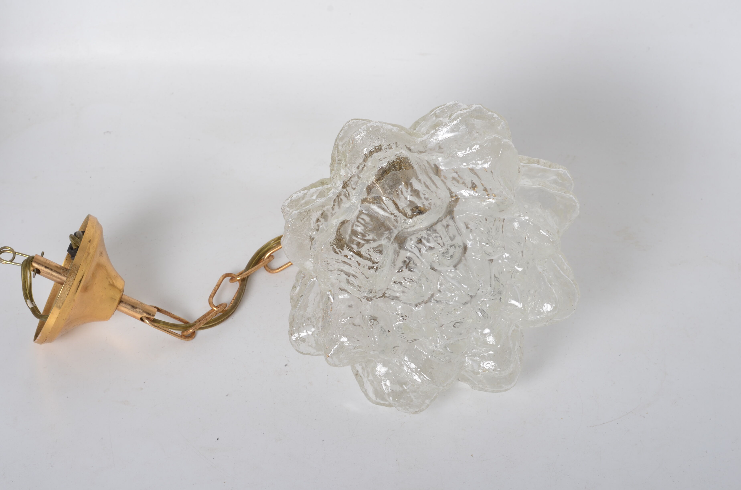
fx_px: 1541
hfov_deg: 27.0
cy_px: 245
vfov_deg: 18.1
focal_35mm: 75
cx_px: 370
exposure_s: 1/125
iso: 100
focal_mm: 50
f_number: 11
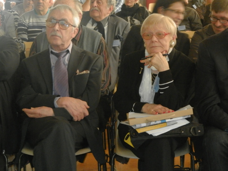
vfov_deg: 14.0
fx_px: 698
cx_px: 114
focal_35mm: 106
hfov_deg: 18.5
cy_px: 86
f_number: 4.5
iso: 800
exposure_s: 1/10
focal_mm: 19
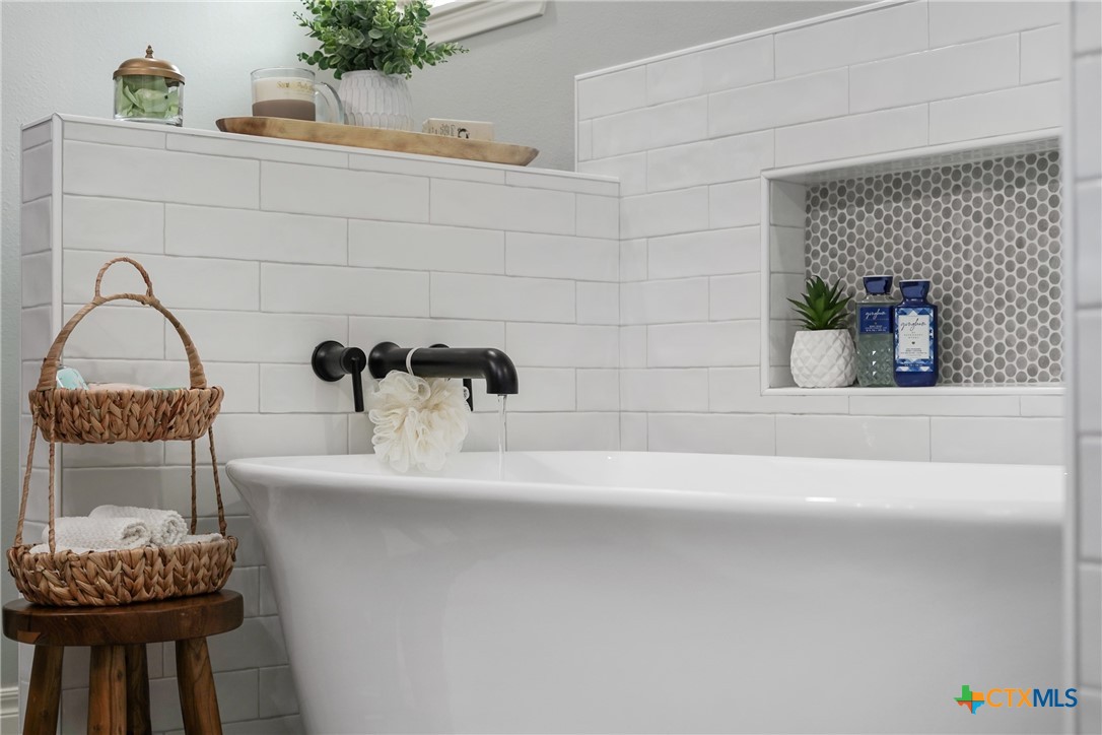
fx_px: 1530
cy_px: 368
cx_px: 551
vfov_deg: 27.0
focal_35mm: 50
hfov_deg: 39.6
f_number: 5
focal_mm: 50
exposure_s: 1/100
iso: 640
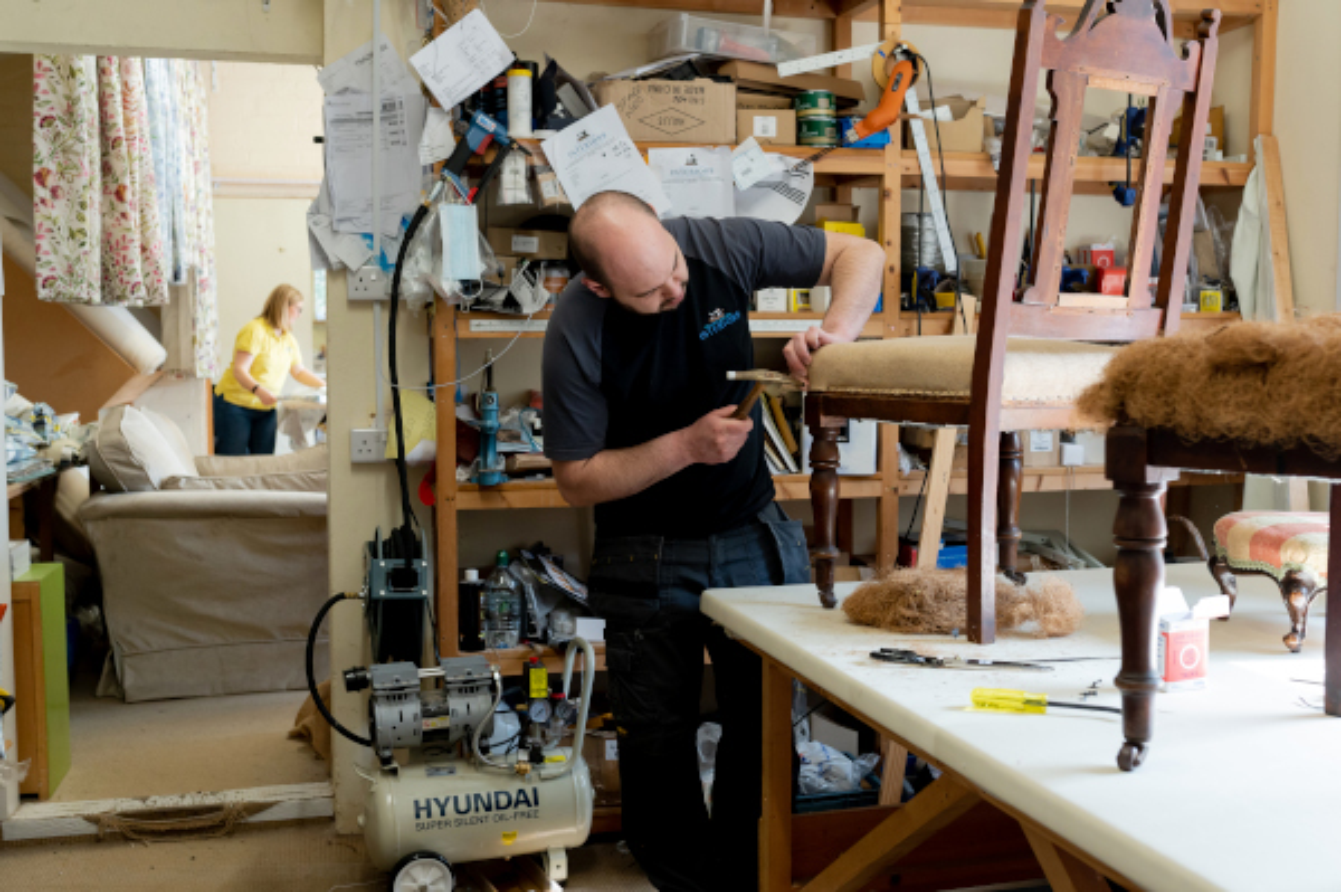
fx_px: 1303
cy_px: 446
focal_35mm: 35
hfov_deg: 54.5
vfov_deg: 37.8
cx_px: 670
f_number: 4.5
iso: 1250
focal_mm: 35
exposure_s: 1/320
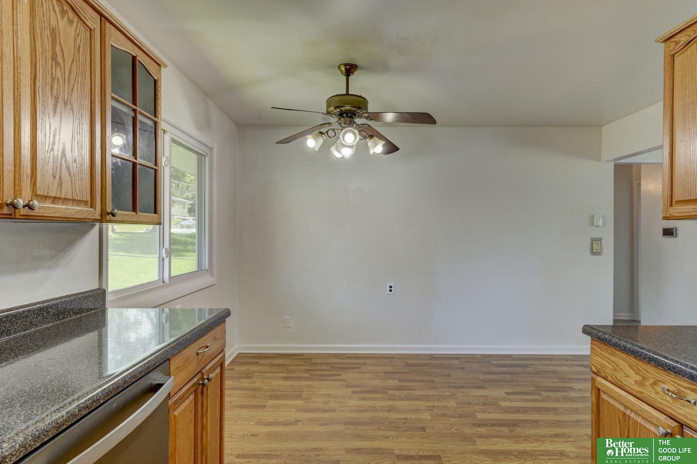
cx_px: 348
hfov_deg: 85.4
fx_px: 377
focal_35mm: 20
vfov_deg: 63.2
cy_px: 232
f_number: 8
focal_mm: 13
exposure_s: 1/30
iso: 400
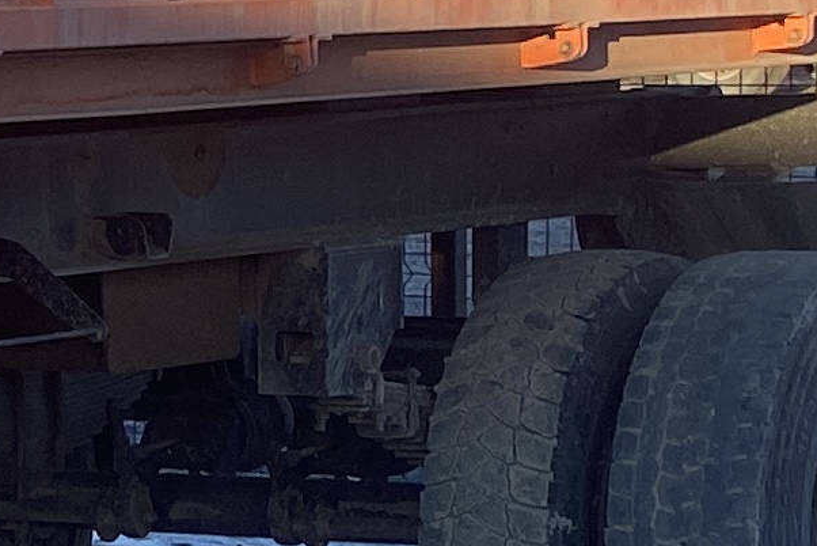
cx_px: -1277
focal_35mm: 181
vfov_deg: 7.6
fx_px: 4109
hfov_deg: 9.7
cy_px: 296
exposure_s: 1/949
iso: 32
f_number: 1.8
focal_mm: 4.25
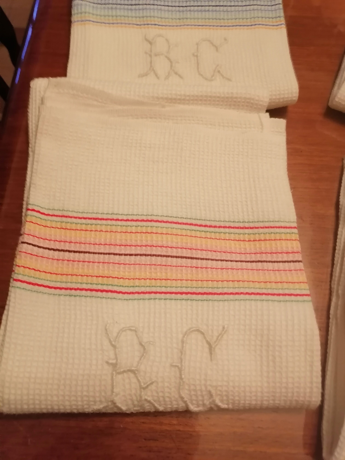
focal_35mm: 27
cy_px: 230
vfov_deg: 65.3
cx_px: 172
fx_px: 359
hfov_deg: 51.4
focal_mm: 5.3
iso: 400
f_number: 1.8
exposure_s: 1/25
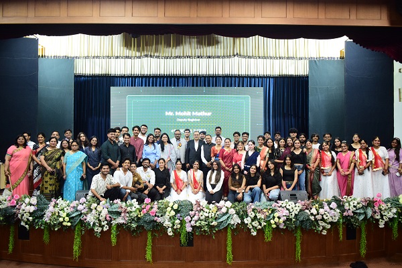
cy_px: 134
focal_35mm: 32
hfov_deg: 59.5
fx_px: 352
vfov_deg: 41.7
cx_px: 201
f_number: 3.8
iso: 2500
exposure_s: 1/25
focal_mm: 21
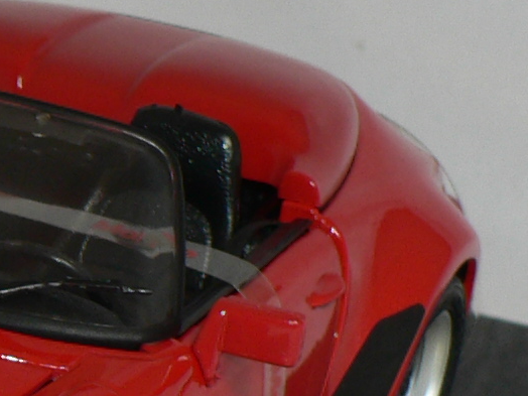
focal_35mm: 259
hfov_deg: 7.6
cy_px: 477
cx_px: -84
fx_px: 3951
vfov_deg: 5.7
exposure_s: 1/60
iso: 80
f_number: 2.8
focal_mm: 8.8
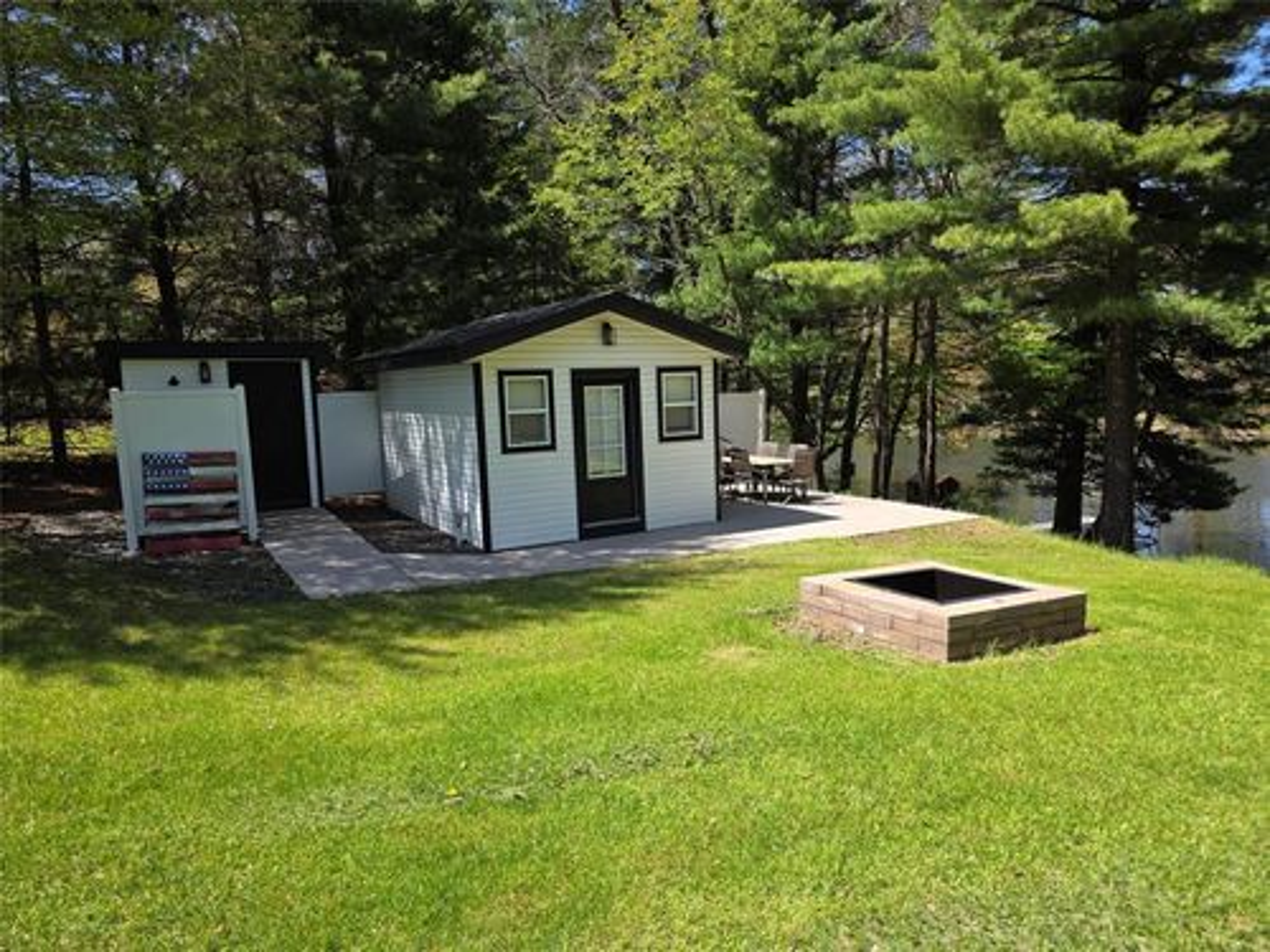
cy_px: 476
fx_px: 844
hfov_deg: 73.9
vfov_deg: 58.9
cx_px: 635
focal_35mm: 23
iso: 80
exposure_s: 1/2551
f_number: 1.7
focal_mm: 6.3
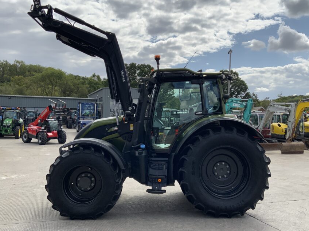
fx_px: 312
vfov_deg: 40.7
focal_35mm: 35
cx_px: 167
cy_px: 112
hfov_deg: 52.6
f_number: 1.8
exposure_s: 1/2058
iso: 16
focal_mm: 3
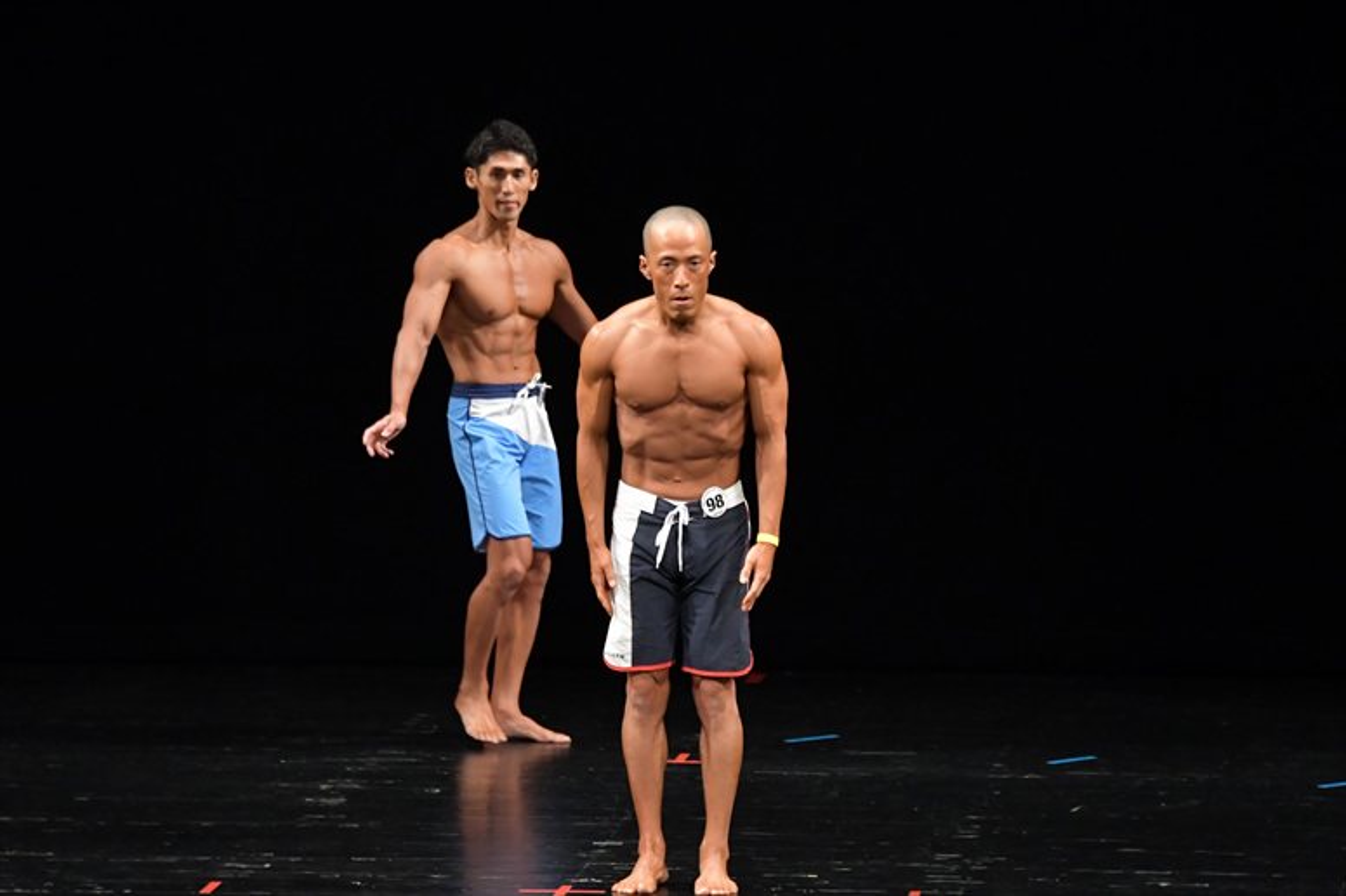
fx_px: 9530
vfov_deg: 5.4
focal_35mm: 255
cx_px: 673
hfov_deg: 8.1
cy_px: 448
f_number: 5.6
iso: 3200
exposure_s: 1/400
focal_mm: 170
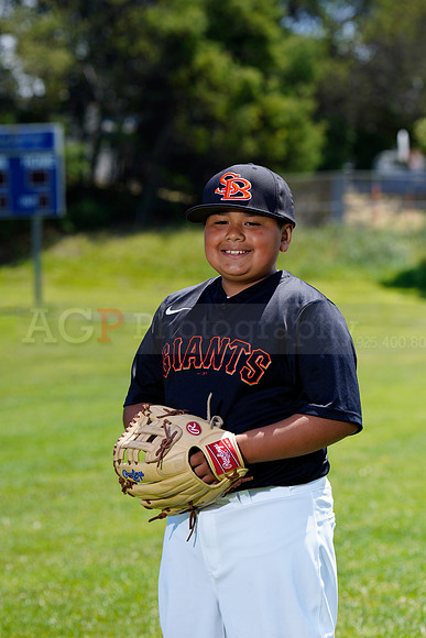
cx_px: 213
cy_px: 319
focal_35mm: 145
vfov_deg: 14.2
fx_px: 2572
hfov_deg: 9.5
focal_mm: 145
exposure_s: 1/250
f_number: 6.3
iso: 100
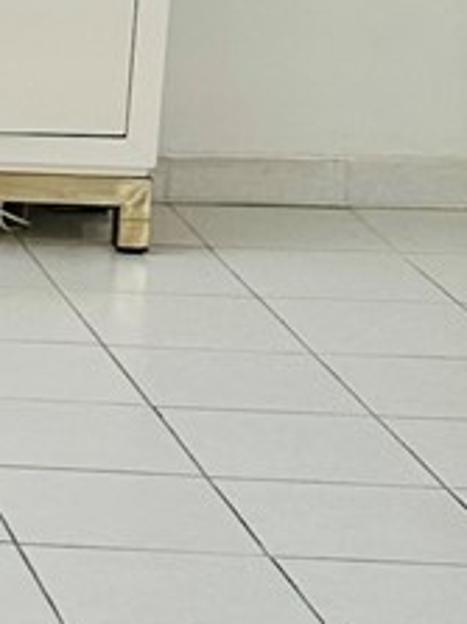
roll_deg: -0.3
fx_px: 3097
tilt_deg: -9.9
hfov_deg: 7.2
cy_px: -31
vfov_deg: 11.4
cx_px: -1166
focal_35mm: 172
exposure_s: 1/210
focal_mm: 6.86
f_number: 1.78
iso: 64
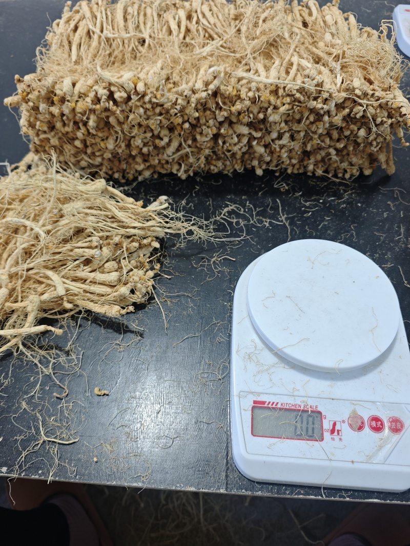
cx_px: 205
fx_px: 363
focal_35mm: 23
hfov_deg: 58.9
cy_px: 273
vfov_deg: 73.9
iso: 250
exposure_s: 1/100
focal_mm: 6.55
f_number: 1.6
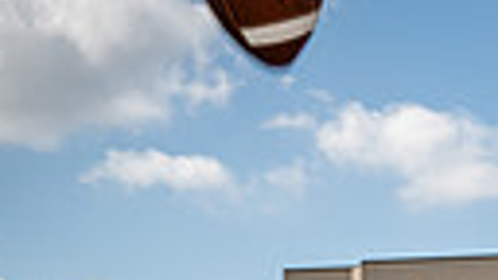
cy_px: 778
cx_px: 370
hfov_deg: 15.7
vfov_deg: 7.9
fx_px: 1796
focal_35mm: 136
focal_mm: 37
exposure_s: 1/250
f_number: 8
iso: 125
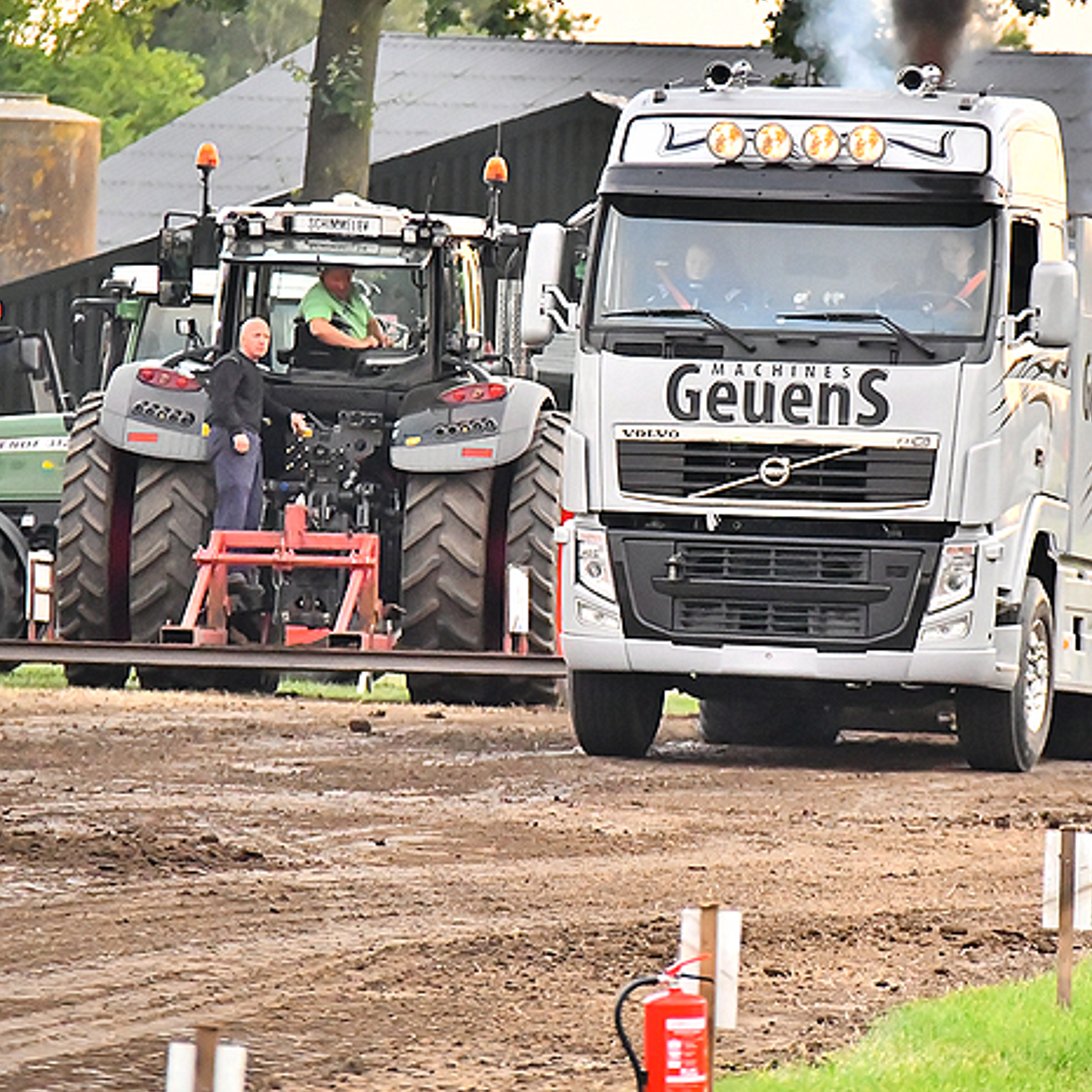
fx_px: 18773
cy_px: 518
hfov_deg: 3.3
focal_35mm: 526
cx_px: 768
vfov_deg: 3.3
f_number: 5.6
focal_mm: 240
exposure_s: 1/320
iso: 4000
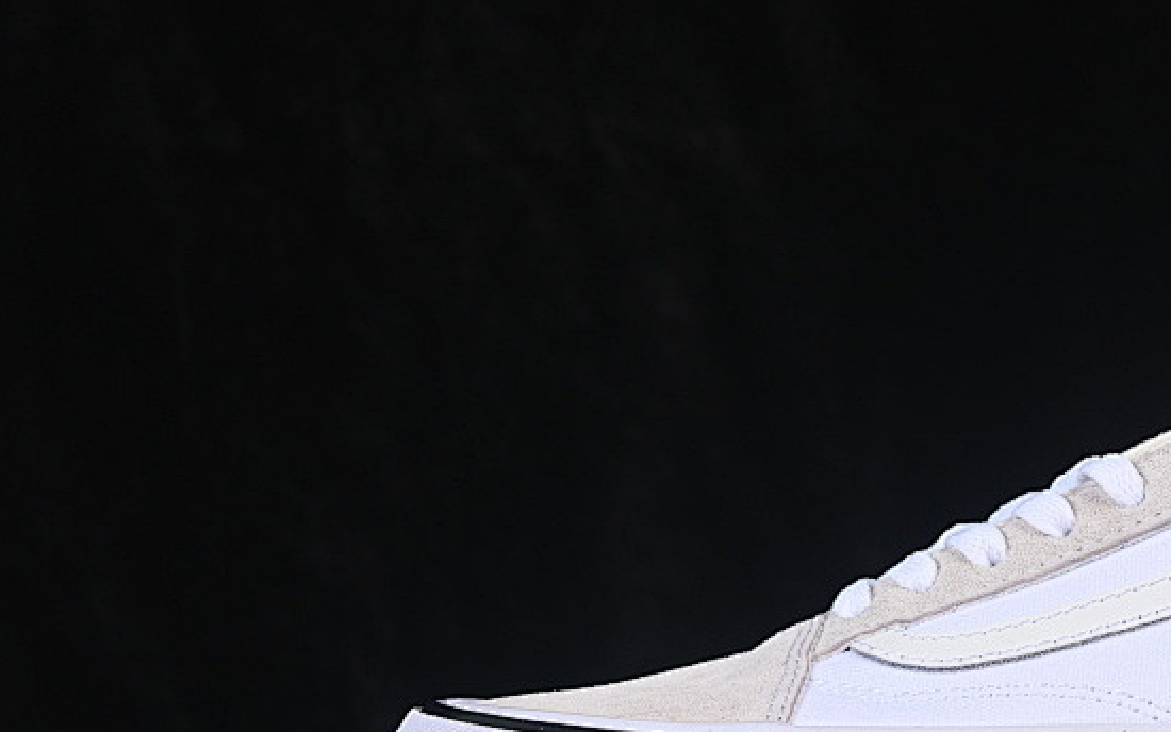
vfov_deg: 8.7
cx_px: 1122
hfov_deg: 13.8
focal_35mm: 150
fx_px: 4788
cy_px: 475
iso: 160
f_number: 8
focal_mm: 50
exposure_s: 1/80
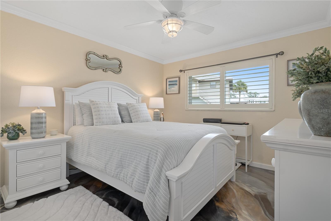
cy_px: 110
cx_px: 166
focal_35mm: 16
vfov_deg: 72.0
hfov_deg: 95.0
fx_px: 152
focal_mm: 11
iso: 250
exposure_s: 1/5
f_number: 8
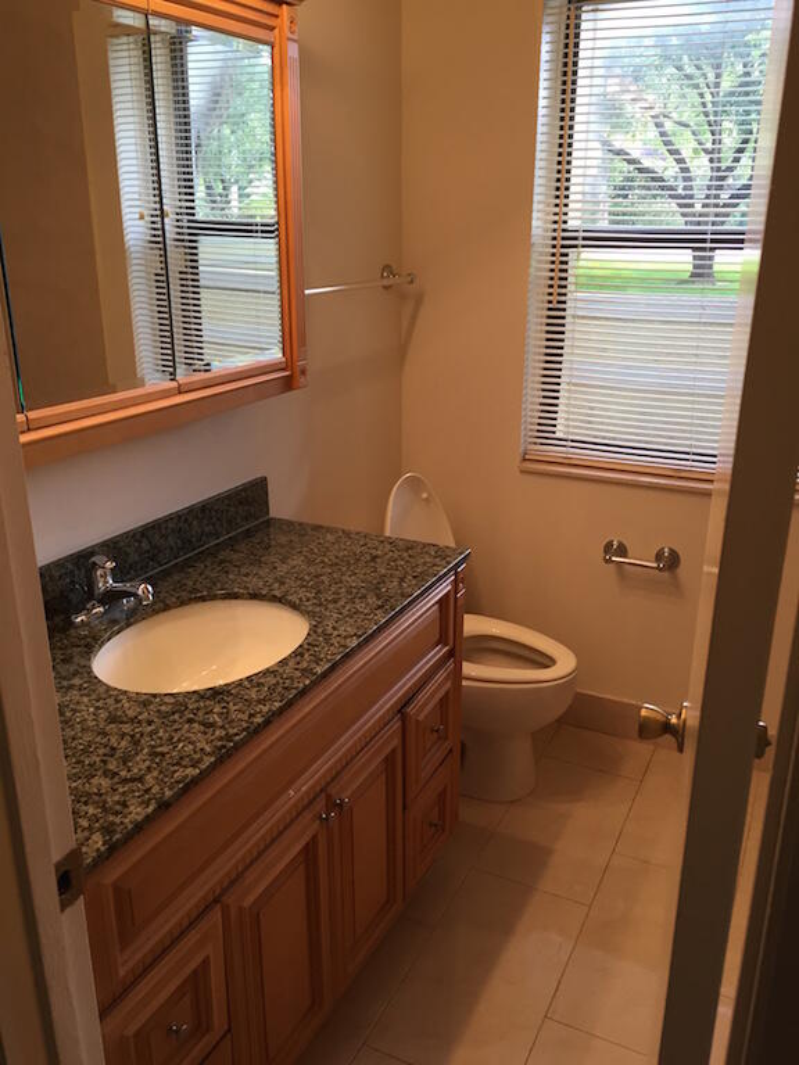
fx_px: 892
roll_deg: +1.8
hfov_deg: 48.2
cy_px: 532
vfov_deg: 61.7
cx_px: 400
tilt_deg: -19.1
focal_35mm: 29
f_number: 2.2
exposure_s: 1/40
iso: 40
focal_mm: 4.15
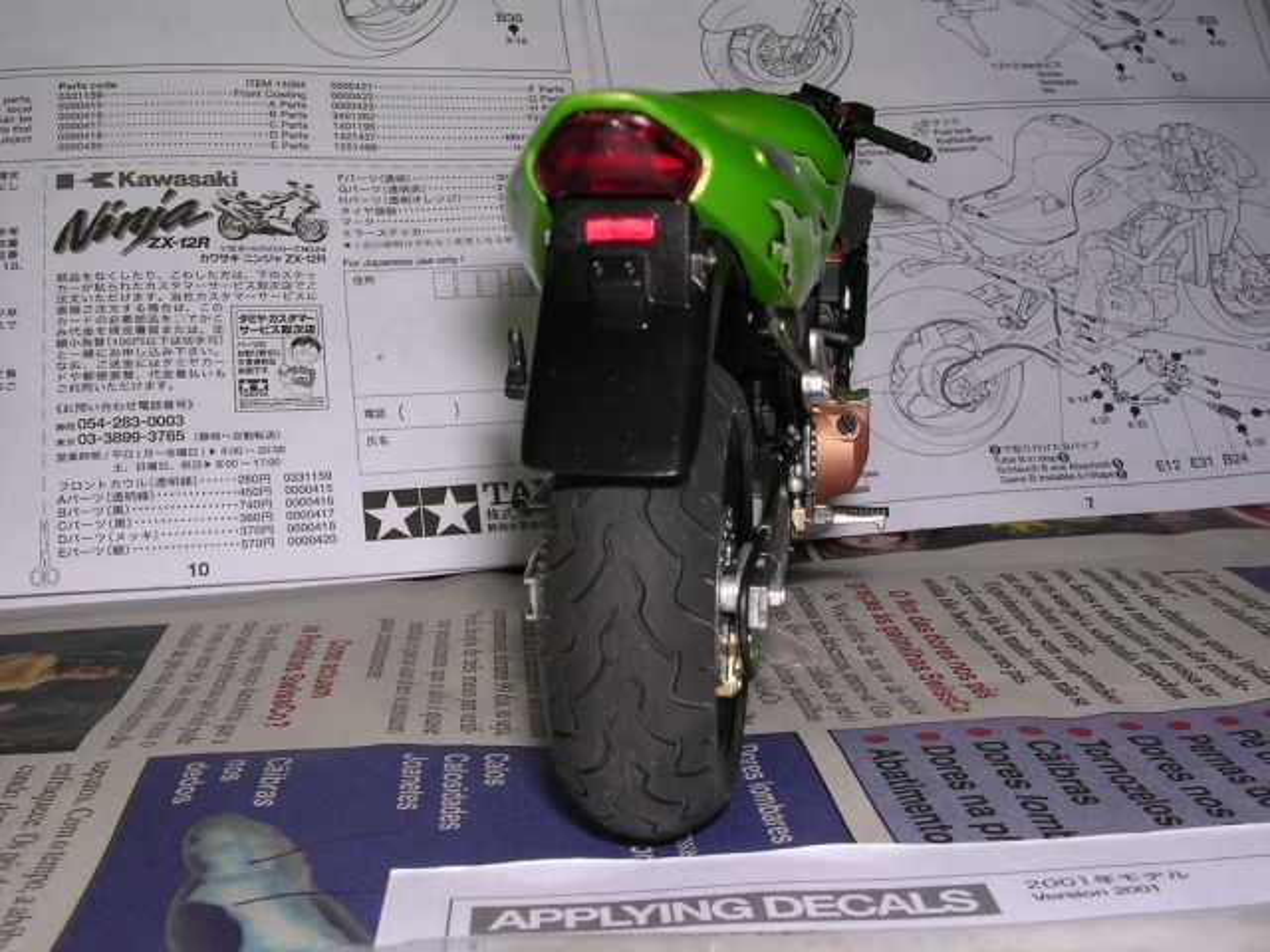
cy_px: 476
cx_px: 635
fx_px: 1688
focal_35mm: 46
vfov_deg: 31.5
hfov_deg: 41.2
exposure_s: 1/60.1
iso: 100
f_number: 6.1
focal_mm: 7.1
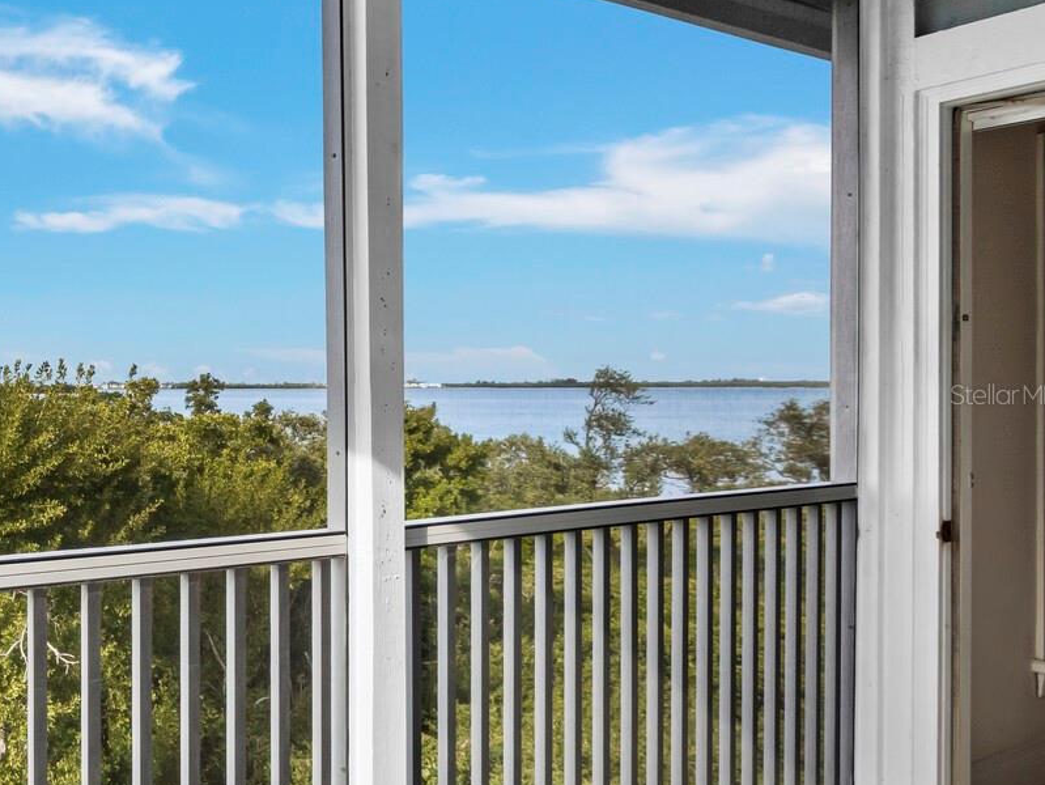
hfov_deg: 52.2
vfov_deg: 49.8
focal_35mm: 28
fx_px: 846
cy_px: 394
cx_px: 29
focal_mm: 7
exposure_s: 1/40
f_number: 11
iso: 320
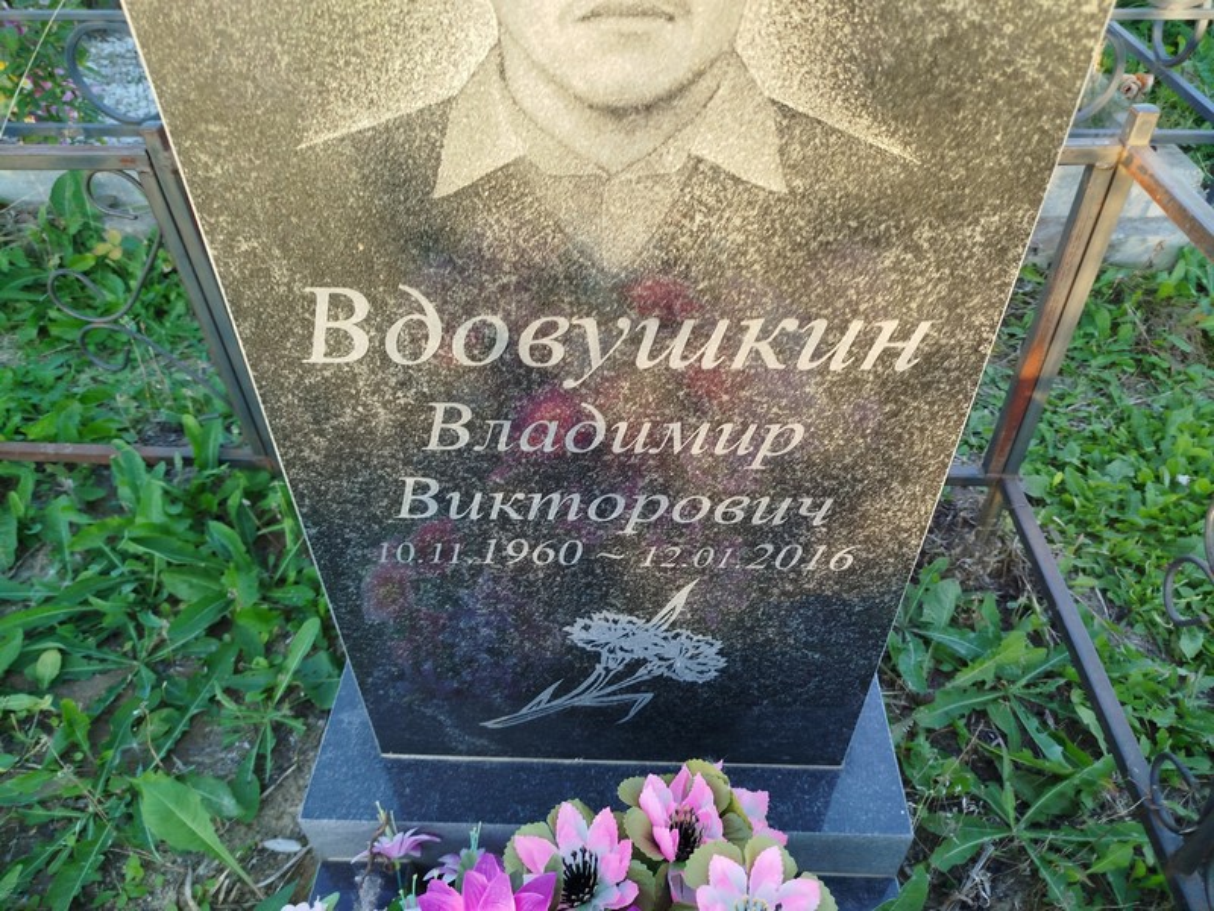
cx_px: 607
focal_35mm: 24
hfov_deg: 71.6
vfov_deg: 56.8
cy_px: 456
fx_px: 842
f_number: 1.7
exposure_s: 1/100
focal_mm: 5.31
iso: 64
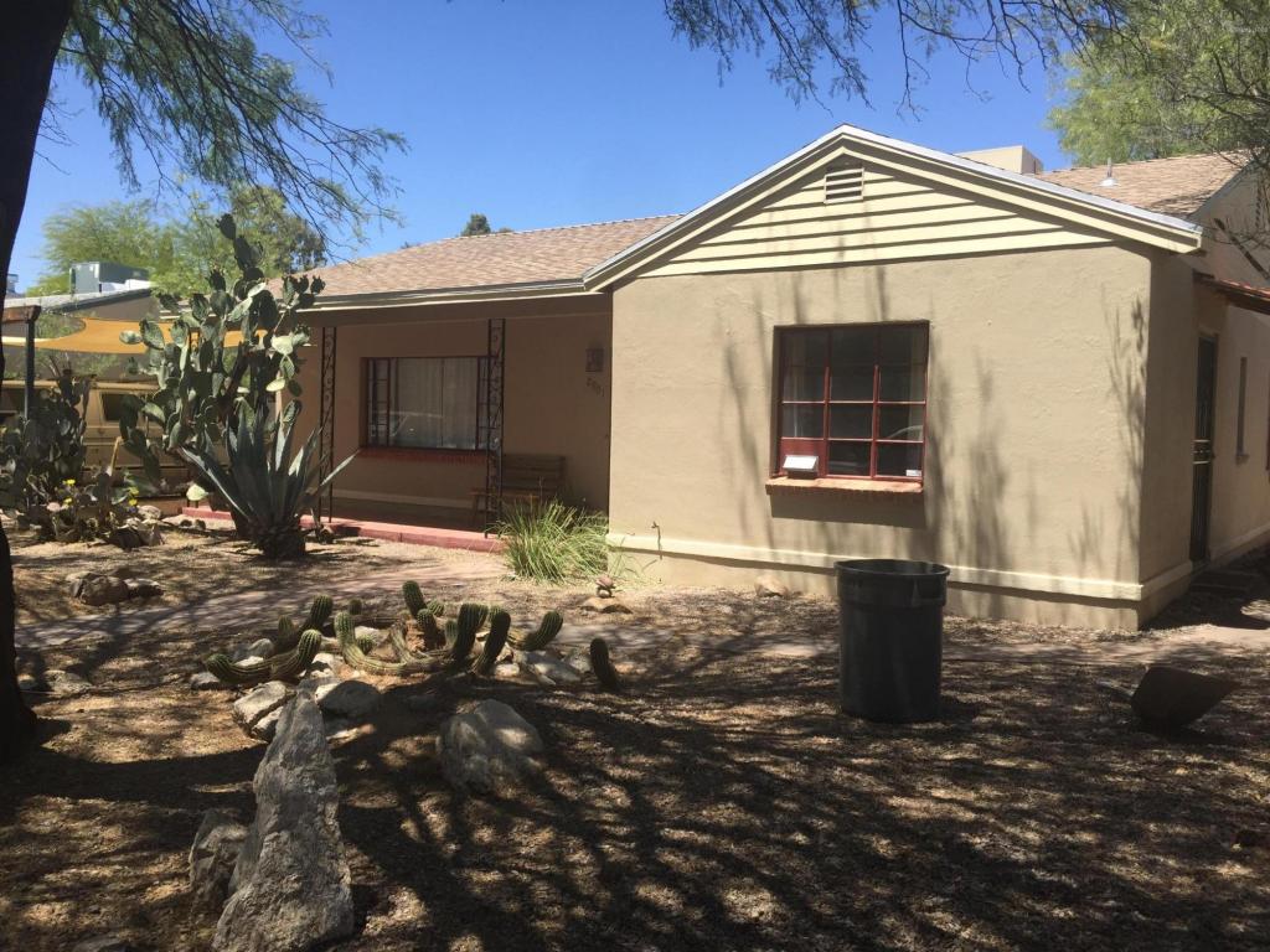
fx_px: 1064
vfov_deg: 48.2
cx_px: 635
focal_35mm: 29
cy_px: 476
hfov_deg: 61.7
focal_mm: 4.15
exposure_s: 1/1199
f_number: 2.2
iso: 32
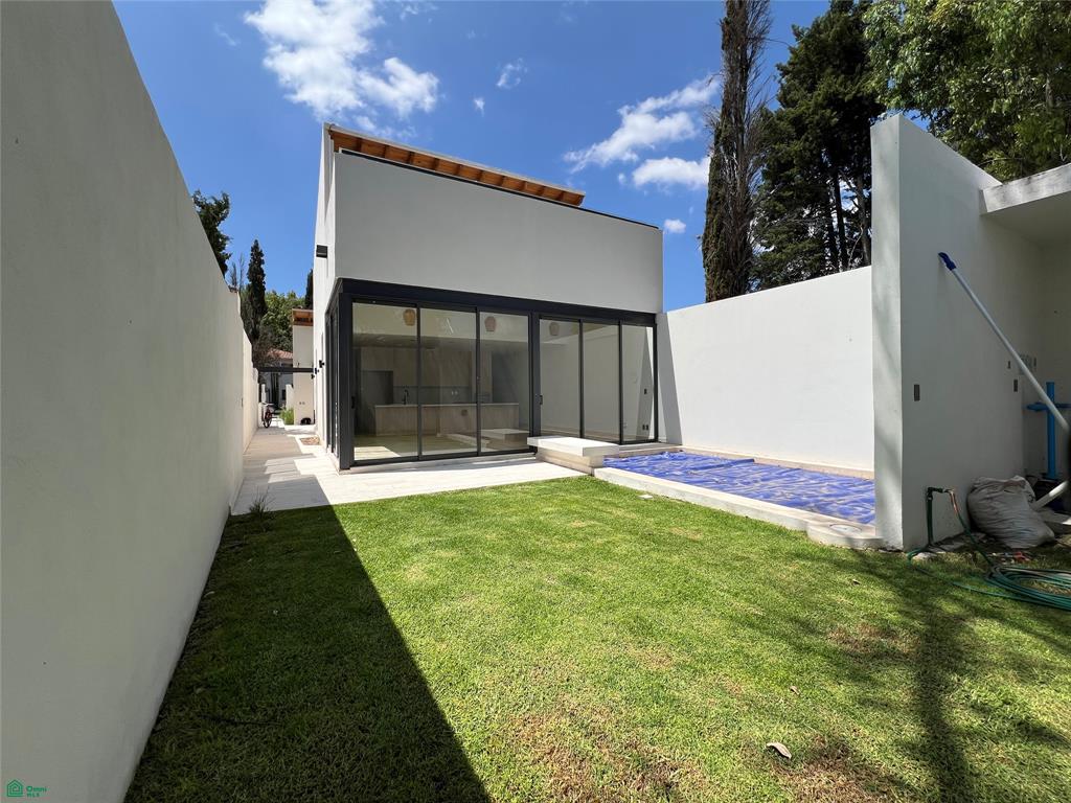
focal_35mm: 13
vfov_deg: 89.9
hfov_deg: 106.2
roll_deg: +0.0
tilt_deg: -0.6
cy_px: 402
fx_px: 402
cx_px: 536
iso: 32
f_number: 1.8
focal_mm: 1.57
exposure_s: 1/2273
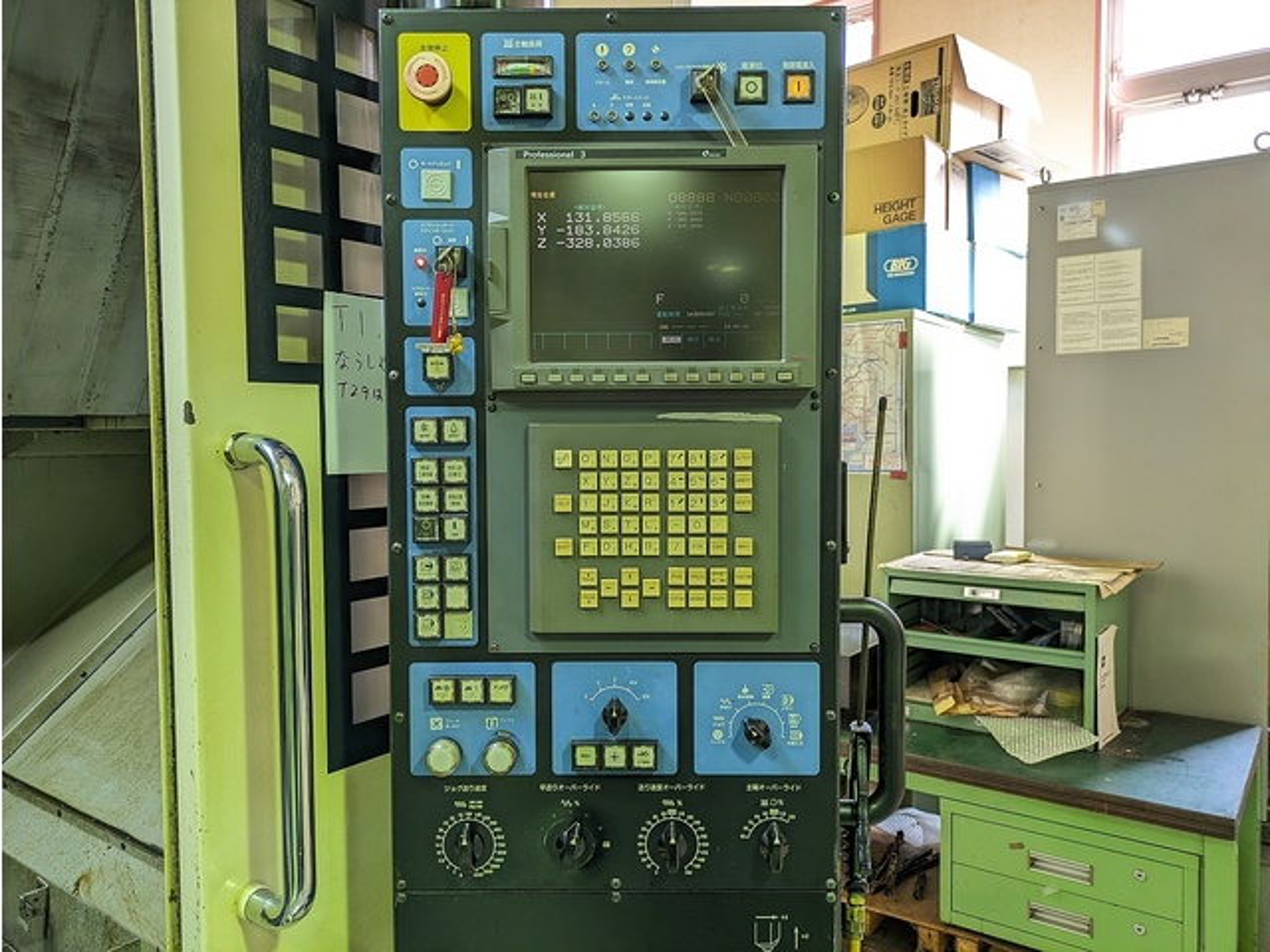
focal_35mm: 25
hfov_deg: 69.4
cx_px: 635
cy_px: 476
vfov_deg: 54.9
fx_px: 917
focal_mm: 5.43
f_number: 1.89
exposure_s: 1/50
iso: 226
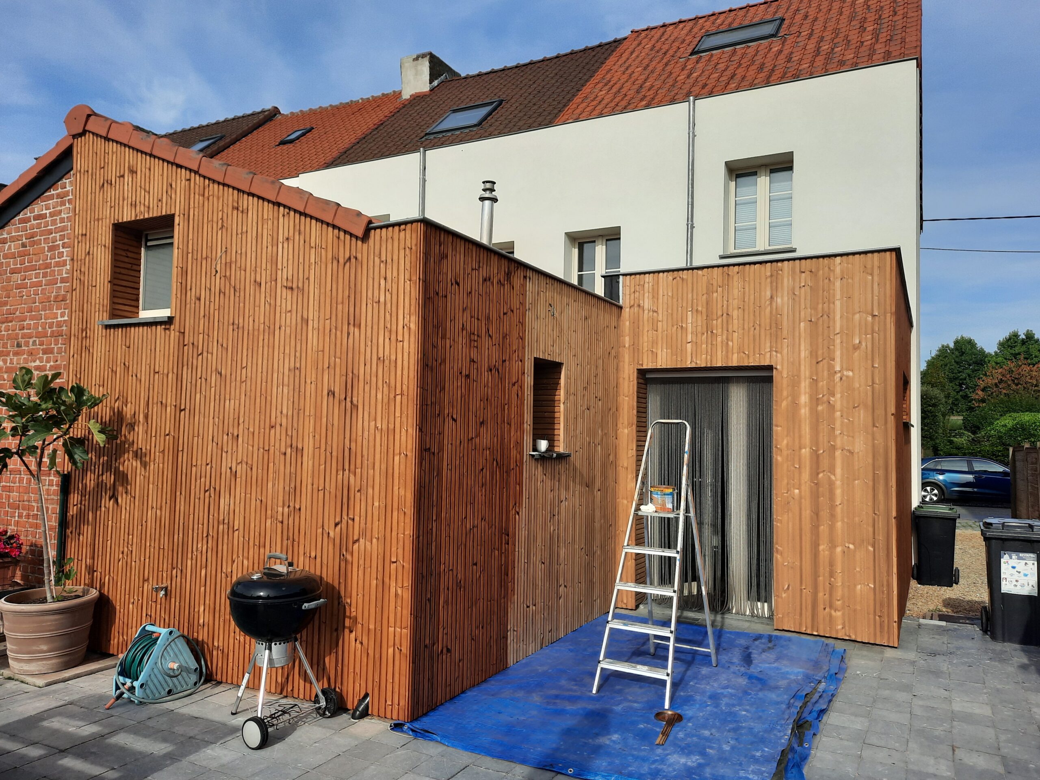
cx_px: 520
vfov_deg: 54.9
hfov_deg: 69.4
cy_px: 390
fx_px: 751
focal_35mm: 25
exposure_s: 1/1695
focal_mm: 4.6
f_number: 2
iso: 32
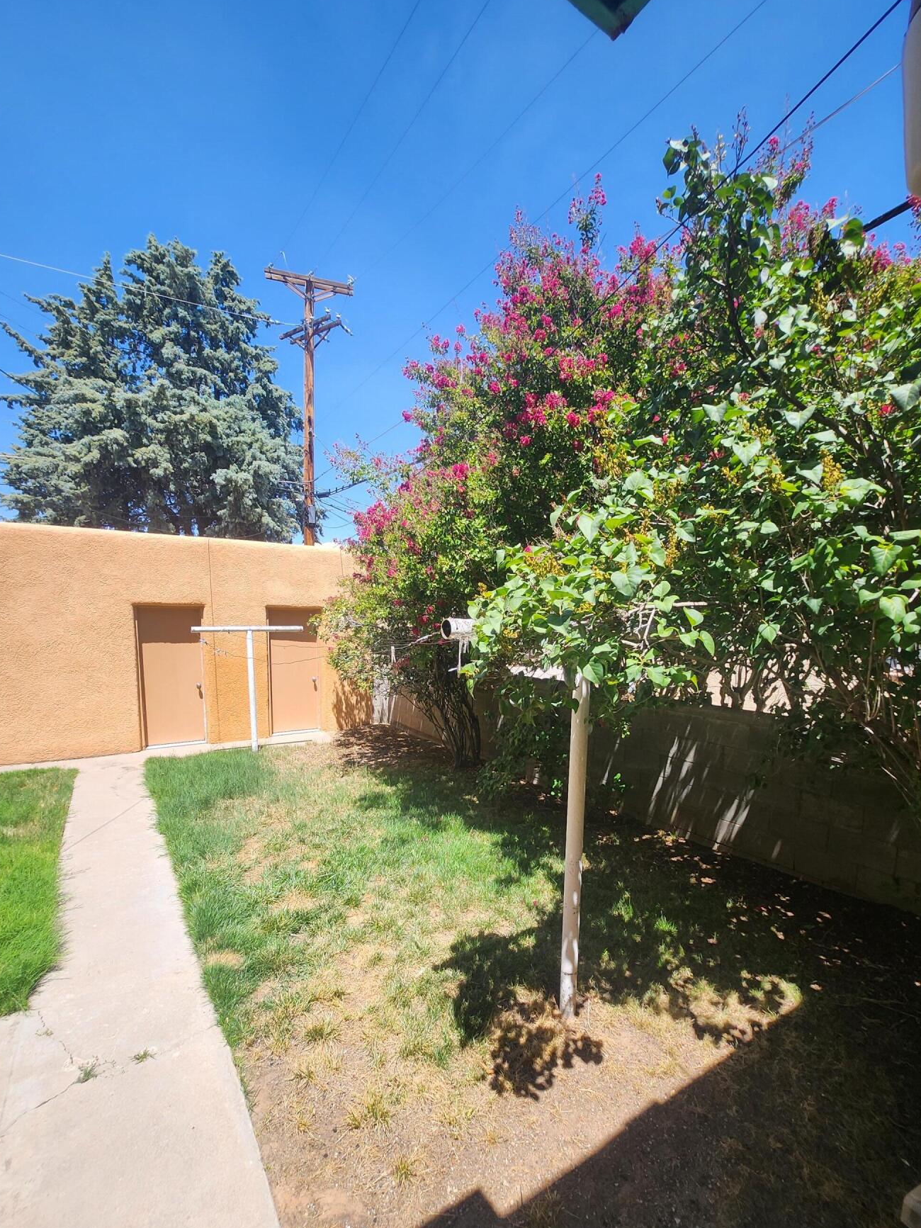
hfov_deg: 81.7
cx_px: 487
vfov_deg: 97.7
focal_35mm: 15
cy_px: 687
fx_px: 532
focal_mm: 1.74
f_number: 2.2
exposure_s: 1/563
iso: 32
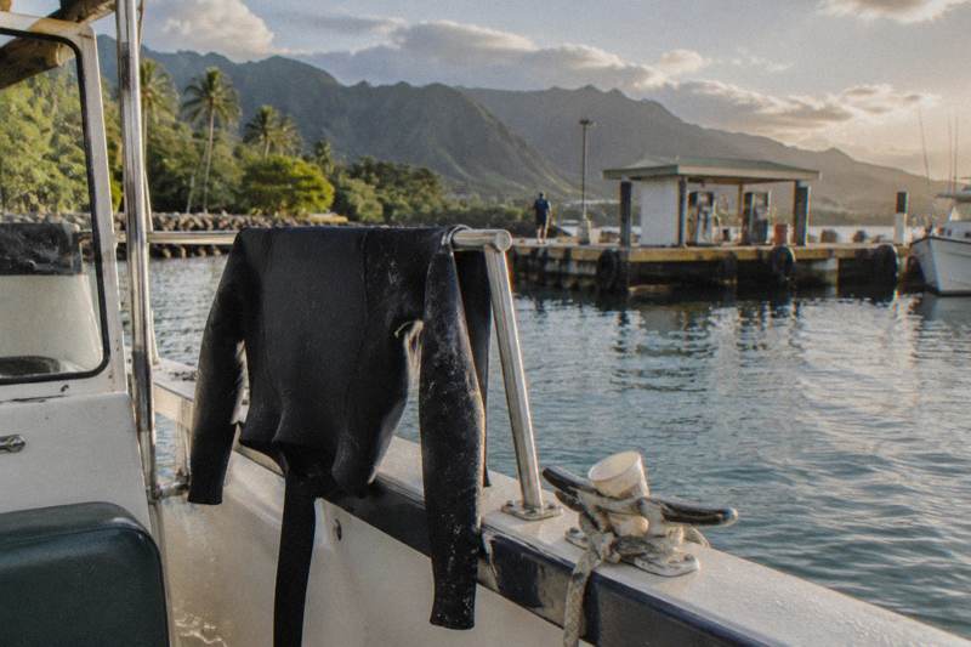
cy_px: 324
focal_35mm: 35
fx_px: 944
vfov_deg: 37.8
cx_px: 486
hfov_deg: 54.4
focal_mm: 35
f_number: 11
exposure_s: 1/250
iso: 500
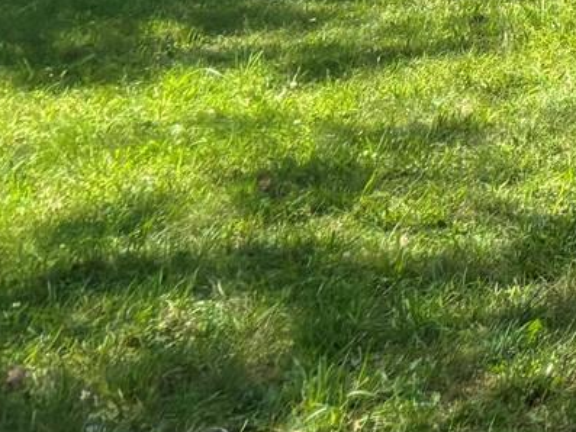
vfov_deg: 10.3
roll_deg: -1.0
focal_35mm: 134
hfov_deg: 11.5
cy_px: -412
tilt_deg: +2.0
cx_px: 1476
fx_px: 2230
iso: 50
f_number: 1.6
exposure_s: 1/2710
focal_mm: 5.96
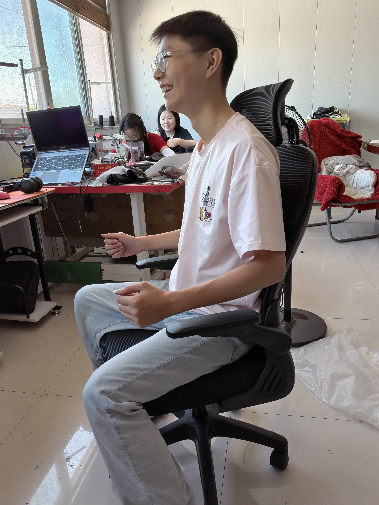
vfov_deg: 67.3
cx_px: 185
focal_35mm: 26
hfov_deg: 53.1
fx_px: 379
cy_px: 265
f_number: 1.88
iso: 82
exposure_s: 1/100
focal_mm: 5.56
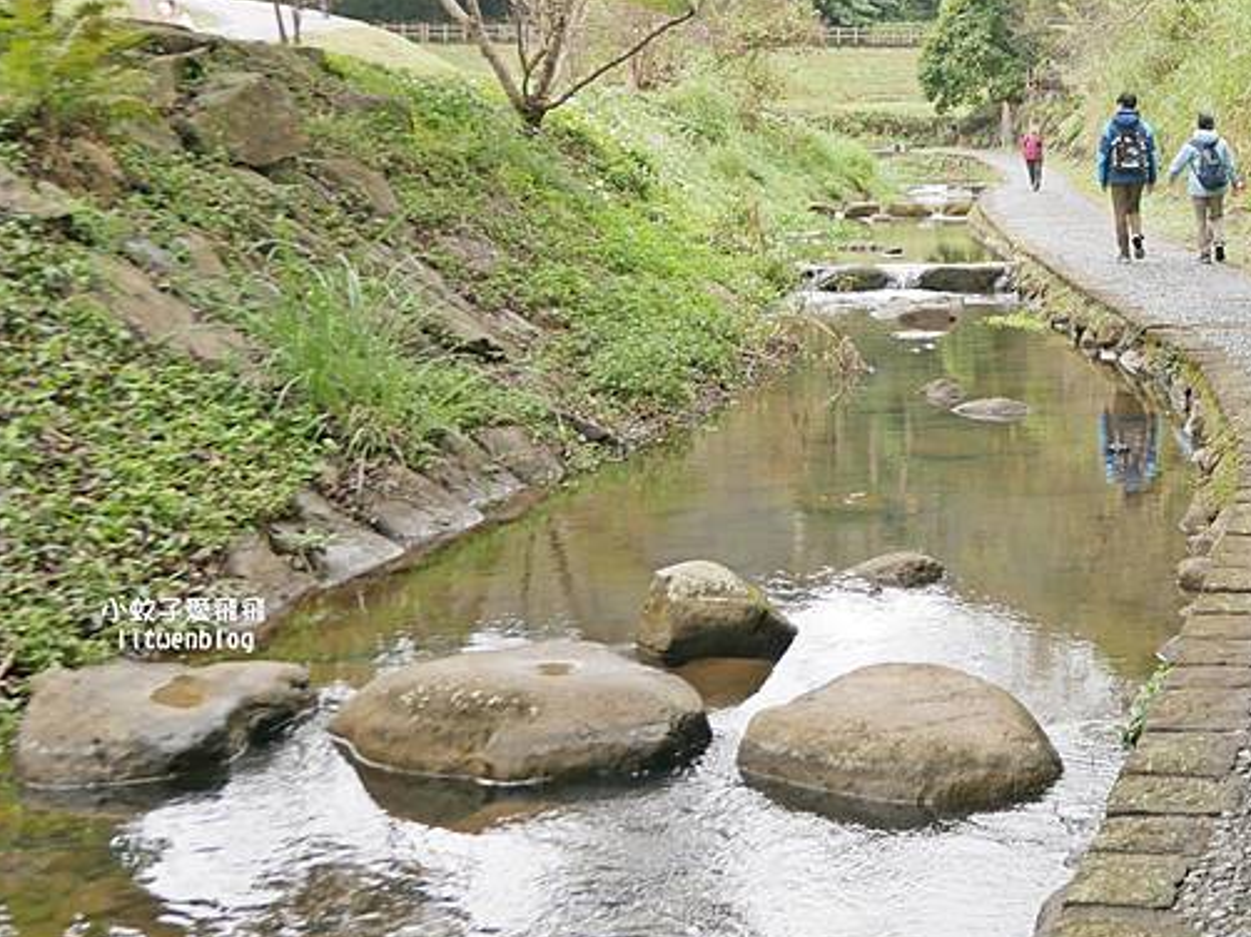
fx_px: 2203
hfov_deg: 31.1
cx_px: 952
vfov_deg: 23.6
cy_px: 179
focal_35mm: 61
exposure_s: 1/60
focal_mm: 17
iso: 400
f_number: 4.2
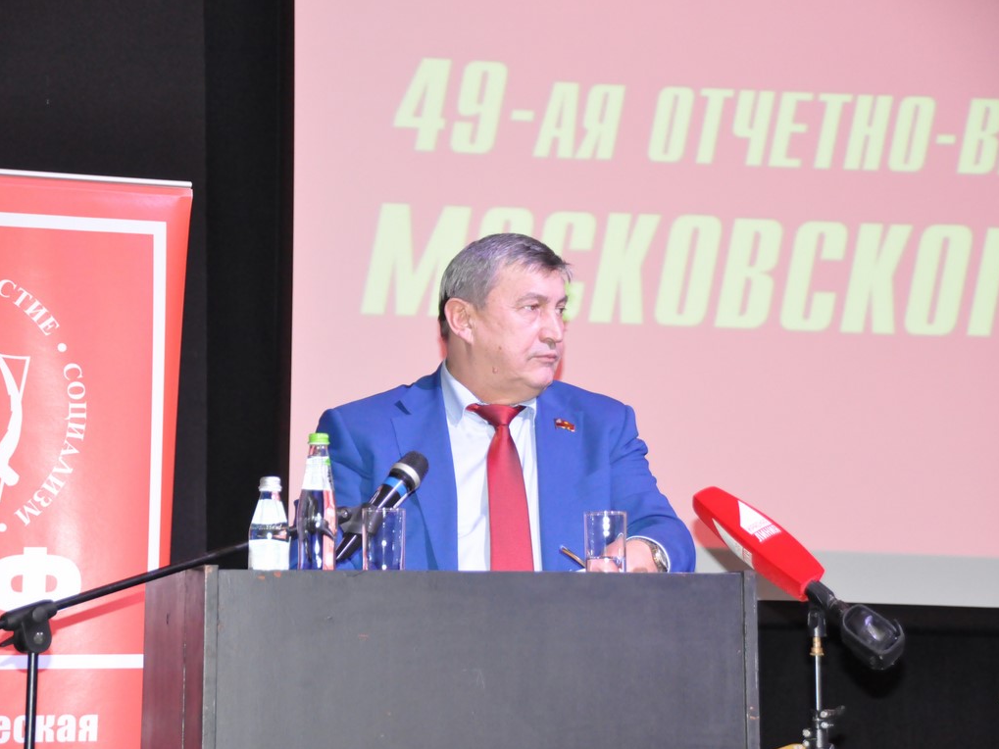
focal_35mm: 123
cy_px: 374
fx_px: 3536
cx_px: 486
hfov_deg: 16.1
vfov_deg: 12.1
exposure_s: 1/60
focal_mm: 75
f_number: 5.6
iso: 3200
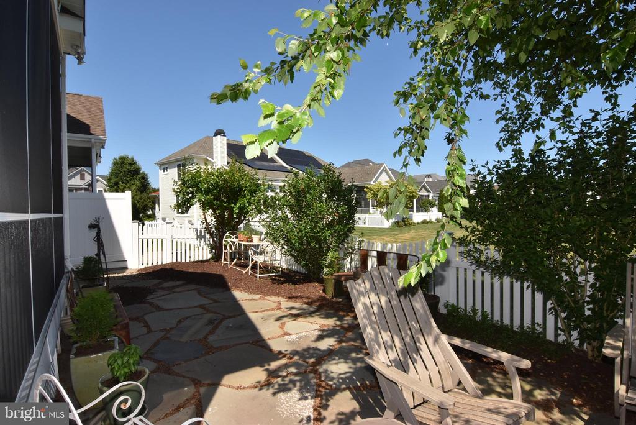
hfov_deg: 90.0
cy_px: 212
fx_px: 318
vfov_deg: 67.5
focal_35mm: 18
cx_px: 318
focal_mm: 12
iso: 400
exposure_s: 1/200
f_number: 22
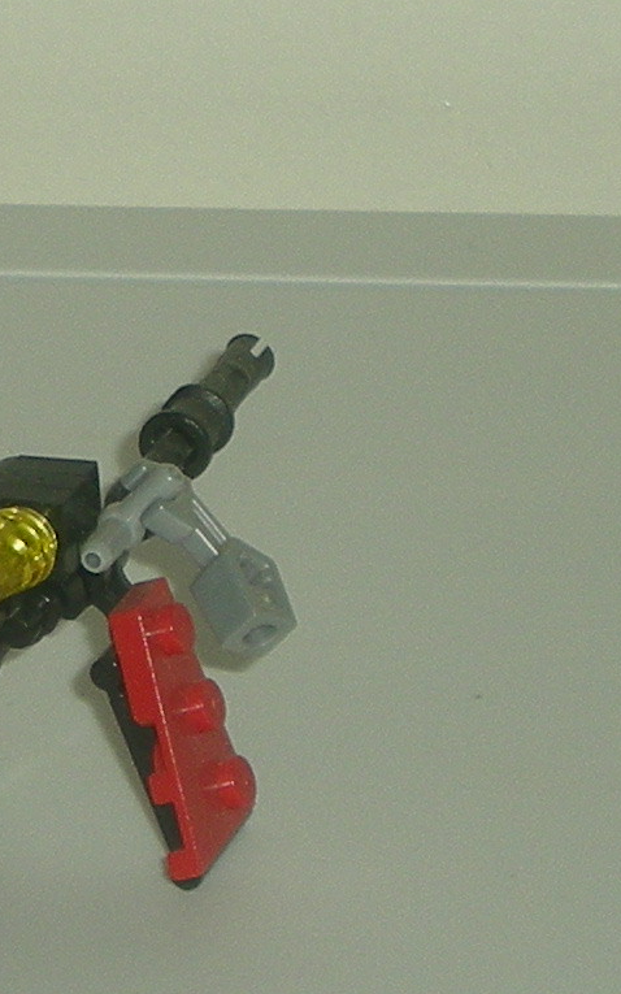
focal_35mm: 105
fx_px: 2844
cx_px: 53
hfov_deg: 12.4
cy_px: 496
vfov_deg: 19.8
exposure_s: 1/120
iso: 50
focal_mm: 12.3
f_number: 4.6
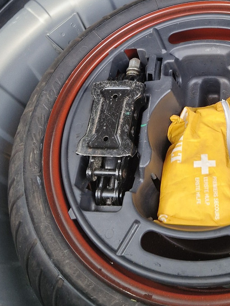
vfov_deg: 33.1
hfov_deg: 26.3
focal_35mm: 55
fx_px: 487
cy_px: 29
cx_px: 168
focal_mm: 5.4
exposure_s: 1/180
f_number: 1.8
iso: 160
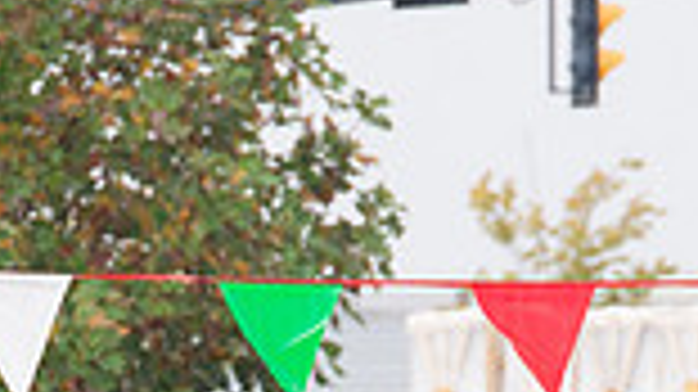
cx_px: 34
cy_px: 1045
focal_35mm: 1081
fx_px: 19997
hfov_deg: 2.0
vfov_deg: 1.1
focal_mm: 200
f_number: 7.1
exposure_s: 1/400
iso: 800
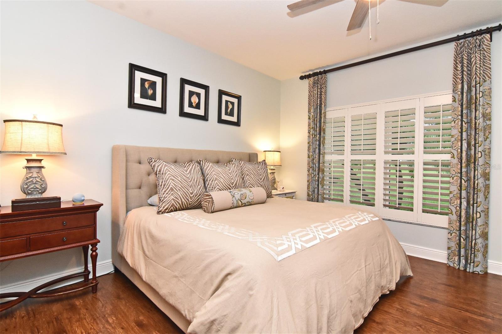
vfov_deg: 72.0
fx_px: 230
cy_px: 167
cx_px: 251
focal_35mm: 16
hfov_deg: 95.0
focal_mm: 11
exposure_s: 1/60
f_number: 8
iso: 2500
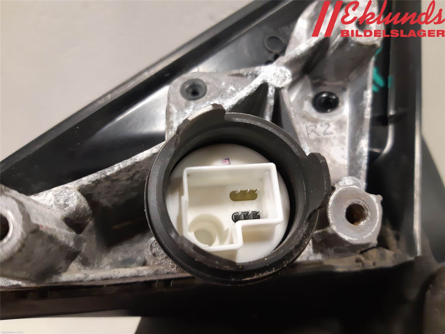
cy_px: 167
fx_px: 334
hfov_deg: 67.3
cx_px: 222
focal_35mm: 26
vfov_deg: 53.1
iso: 320
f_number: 1.7
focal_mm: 3.93
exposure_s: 1/50
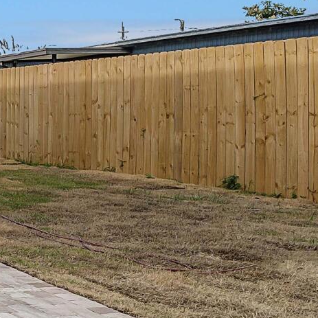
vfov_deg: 26.0
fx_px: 686
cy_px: 123
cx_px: -418
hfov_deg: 15.7
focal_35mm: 66
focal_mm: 12
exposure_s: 1/1000
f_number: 5.6
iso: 100
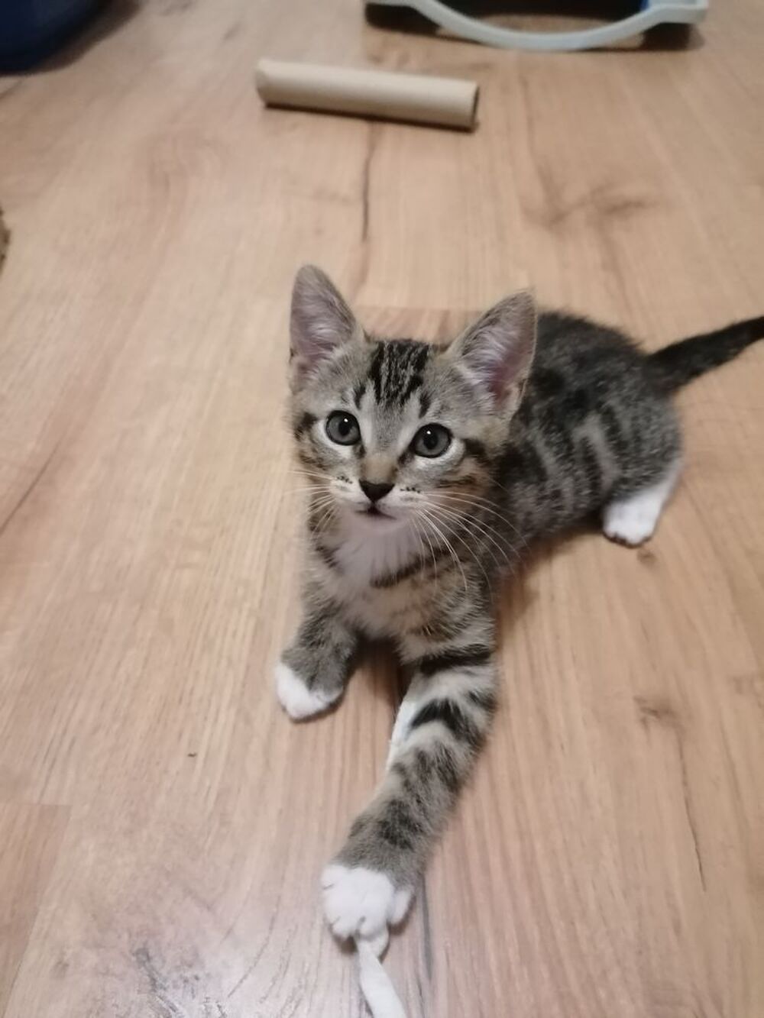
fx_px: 794
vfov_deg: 65.3
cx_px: 382
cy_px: 509
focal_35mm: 27
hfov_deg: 51.4
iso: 1250
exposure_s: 1/16.7
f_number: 1.8
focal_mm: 4.75
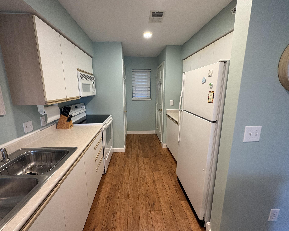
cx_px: 139
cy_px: 115
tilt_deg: -10.5
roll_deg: +1.1
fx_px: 128
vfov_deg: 84.0
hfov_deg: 96.7
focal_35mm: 15
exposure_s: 1/60
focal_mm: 2.22
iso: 250
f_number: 2.2
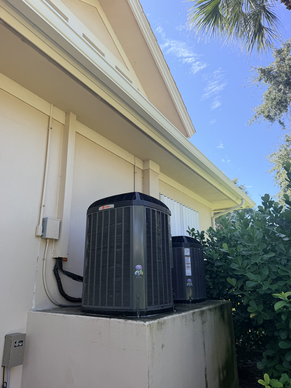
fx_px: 269
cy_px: 194
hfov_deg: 56.8
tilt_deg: +17.1
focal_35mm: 24
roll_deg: +1.8
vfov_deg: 71.6
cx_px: 146
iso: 100
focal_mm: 6.76
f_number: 1.78
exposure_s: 1/1174
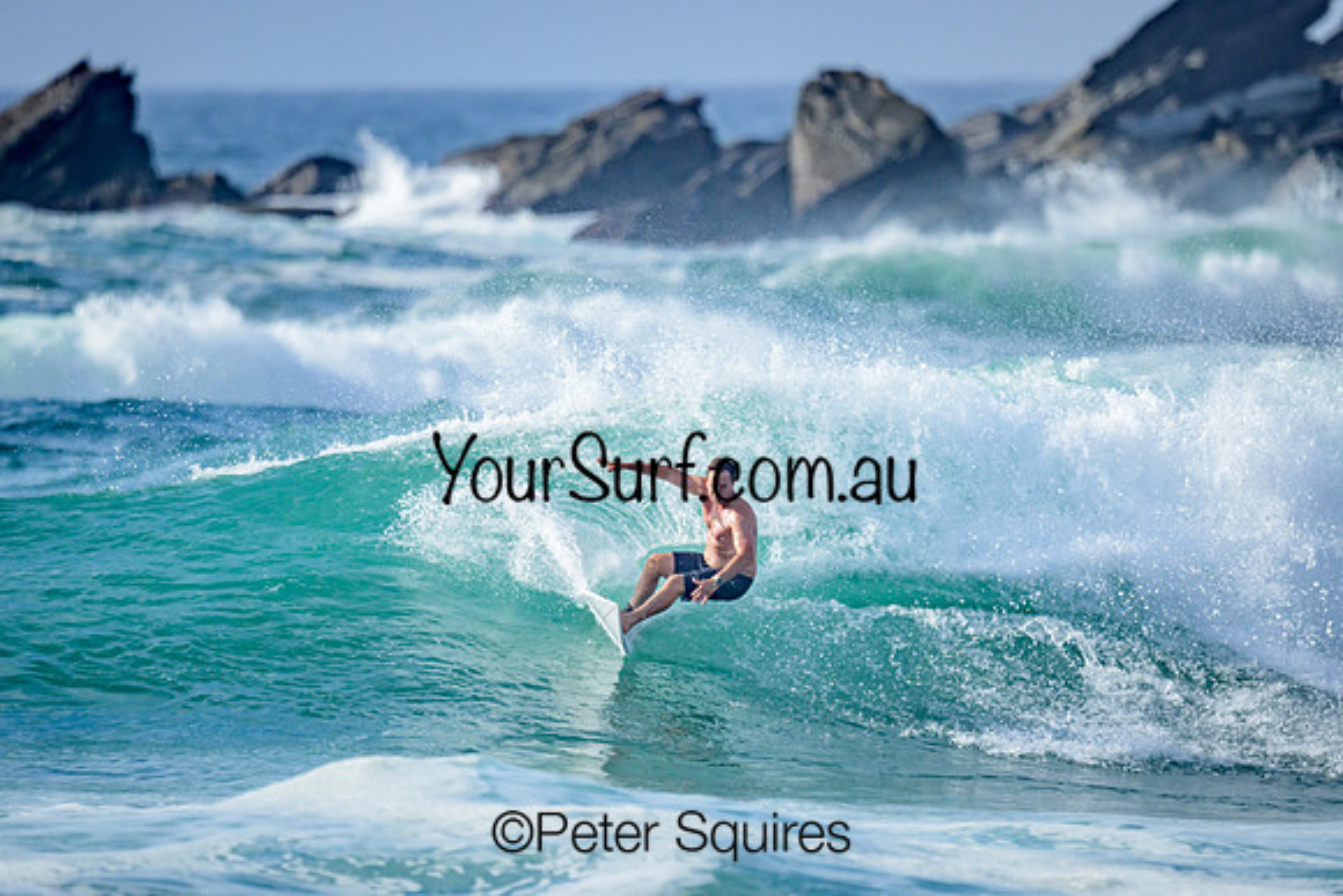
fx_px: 41023
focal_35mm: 1099
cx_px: 777
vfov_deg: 1.3
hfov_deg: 1.9
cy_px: 549
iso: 200
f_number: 6.3
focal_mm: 800
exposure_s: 1/2500
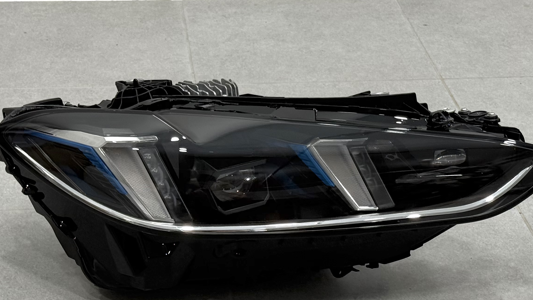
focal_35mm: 92
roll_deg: -1.1
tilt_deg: -28.7
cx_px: 262
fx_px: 1300
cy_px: 208
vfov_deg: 13.1
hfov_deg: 23.2
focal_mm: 6.76
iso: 80
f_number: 1.78
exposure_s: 1/402
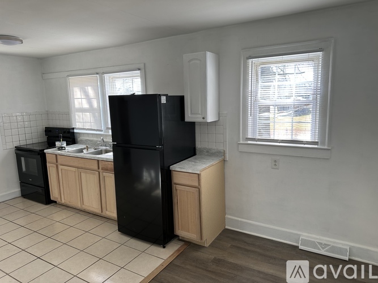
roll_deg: +1.4
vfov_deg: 56.8
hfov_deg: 71.6
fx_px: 262
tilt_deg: -8.3
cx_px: 189
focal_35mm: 24
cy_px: 142
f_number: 1.78
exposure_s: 1/121
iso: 64
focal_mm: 6.86
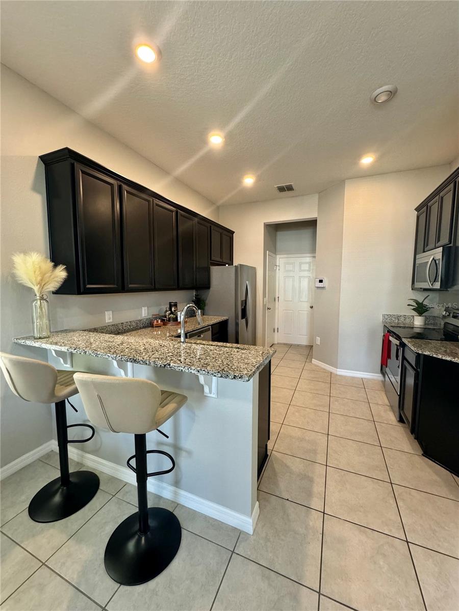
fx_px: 248
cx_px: 230
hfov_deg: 85.7
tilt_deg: -4.6
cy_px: 306
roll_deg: +0.1
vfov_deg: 102.1
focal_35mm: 14
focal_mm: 2.22
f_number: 2.2
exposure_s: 1/60
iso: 320
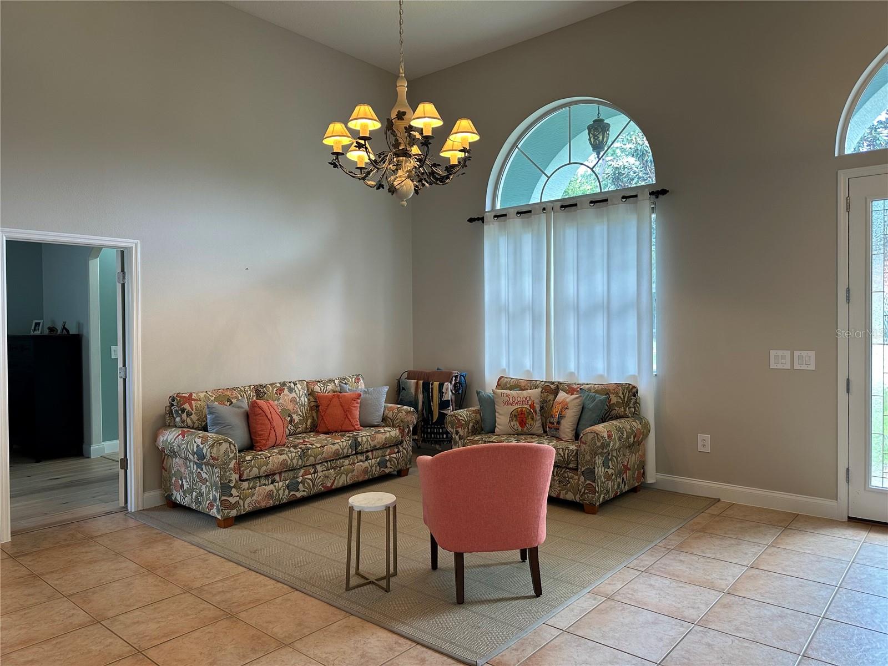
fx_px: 616
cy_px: 333
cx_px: 444
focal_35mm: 24
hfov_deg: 71.6
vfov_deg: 56.8
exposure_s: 1/120
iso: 125
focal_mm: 6.86
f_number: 1.78
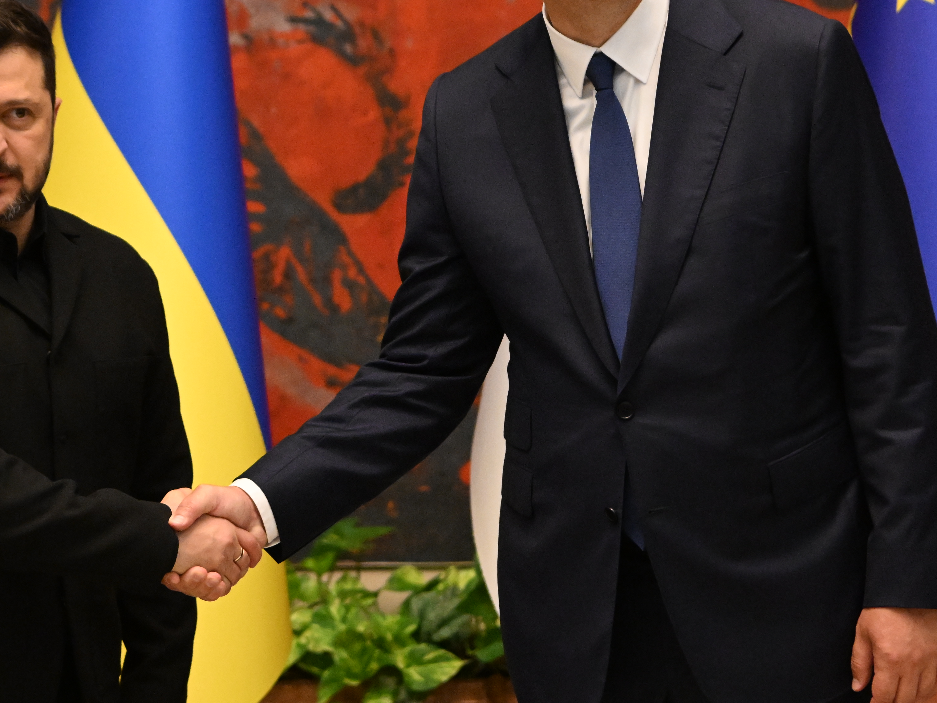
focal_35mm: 137
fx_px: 3708
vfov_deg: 10.8
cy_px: 297
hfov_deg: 14.4
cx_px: 448
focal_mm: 70
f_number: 4
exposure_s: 1/500
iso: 6400
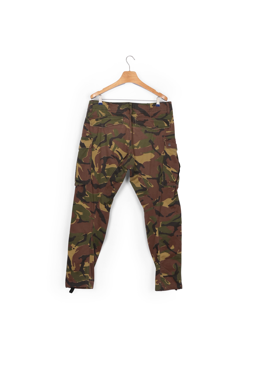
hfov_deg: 35.9
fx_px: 399
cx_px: 130
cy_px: 194
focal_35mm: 37
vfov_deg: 51.9
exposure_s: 1/125
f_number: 13
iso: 100
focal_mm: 37
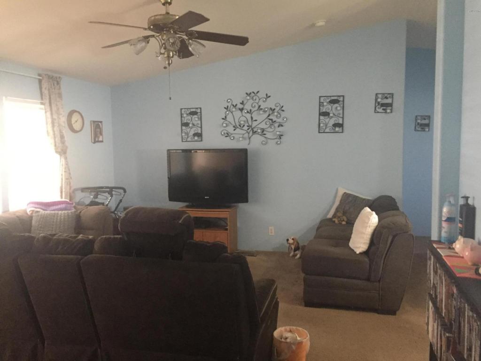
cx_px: 240
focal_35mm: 29
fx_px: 403
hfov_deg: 61.7
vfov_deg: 48.2
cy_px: 180
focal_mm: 4.15
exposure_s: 1/15
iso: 400
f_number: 2.2
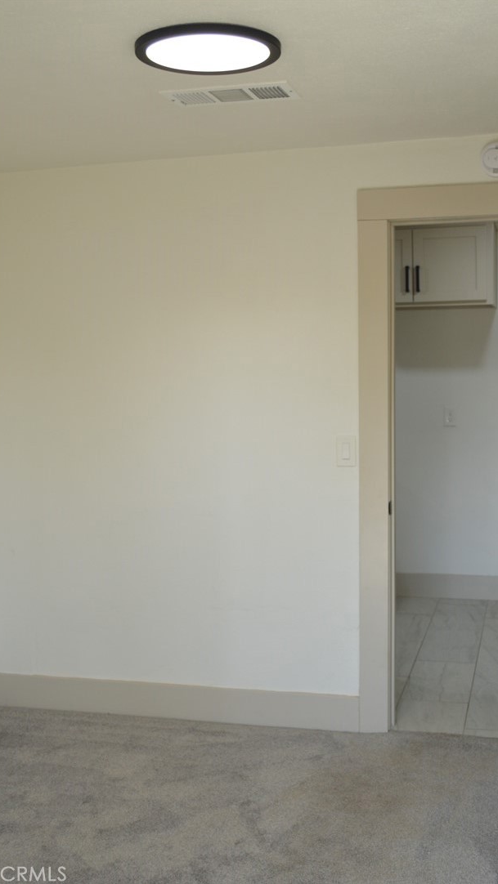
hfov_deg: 29.0
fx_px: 962
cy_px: 442
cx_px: 286
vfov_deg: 49.4
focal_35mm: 41
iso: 400
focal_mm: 26
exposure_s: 1/100
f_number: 5
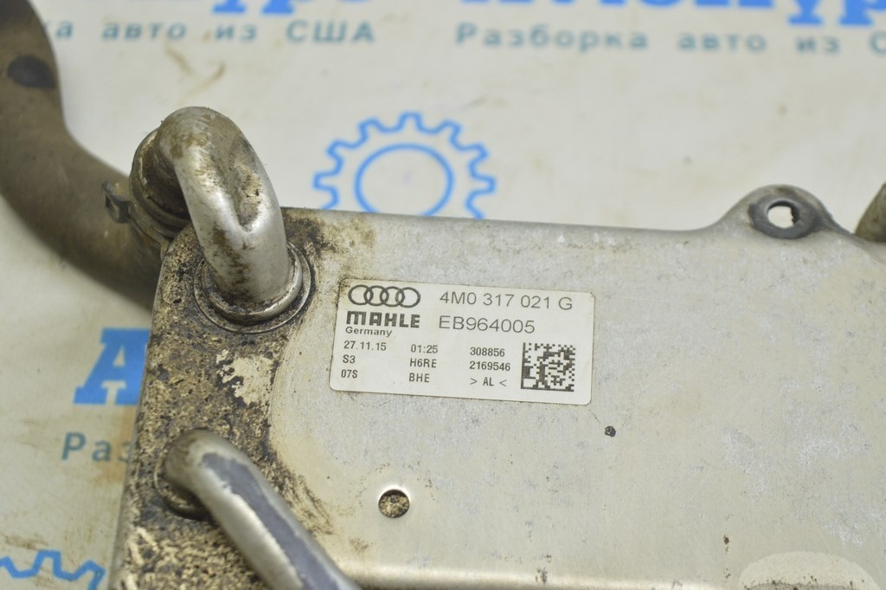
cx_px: 443
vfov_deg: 16.5
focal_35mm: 82
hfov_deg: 24.6
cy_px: 295
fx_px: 2029
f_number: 5.6
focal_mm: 55
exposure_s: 1/20
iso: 400
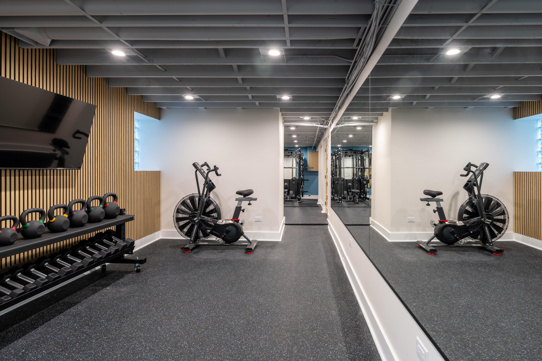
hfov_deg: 85.4
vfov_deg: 63.2
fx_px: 294
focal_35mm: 20
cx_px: 271
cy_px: 180
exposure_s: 1/50
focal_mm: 19.5
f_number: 7.1
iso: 400
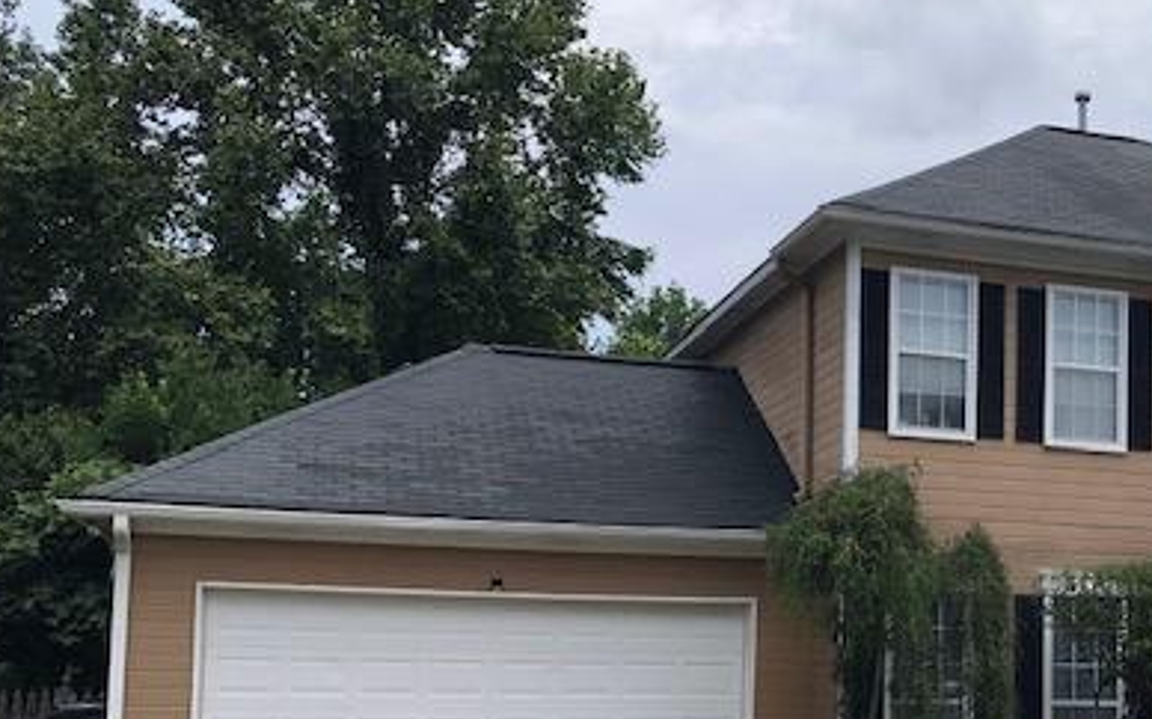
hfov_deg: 39.6
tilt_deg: +7.3
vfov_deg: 25.9
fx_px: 1538
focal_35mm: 49
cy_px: 570
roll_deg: -0.4
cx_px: 909
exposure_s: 1/467
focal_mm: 3.99
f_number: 1.8
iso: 20
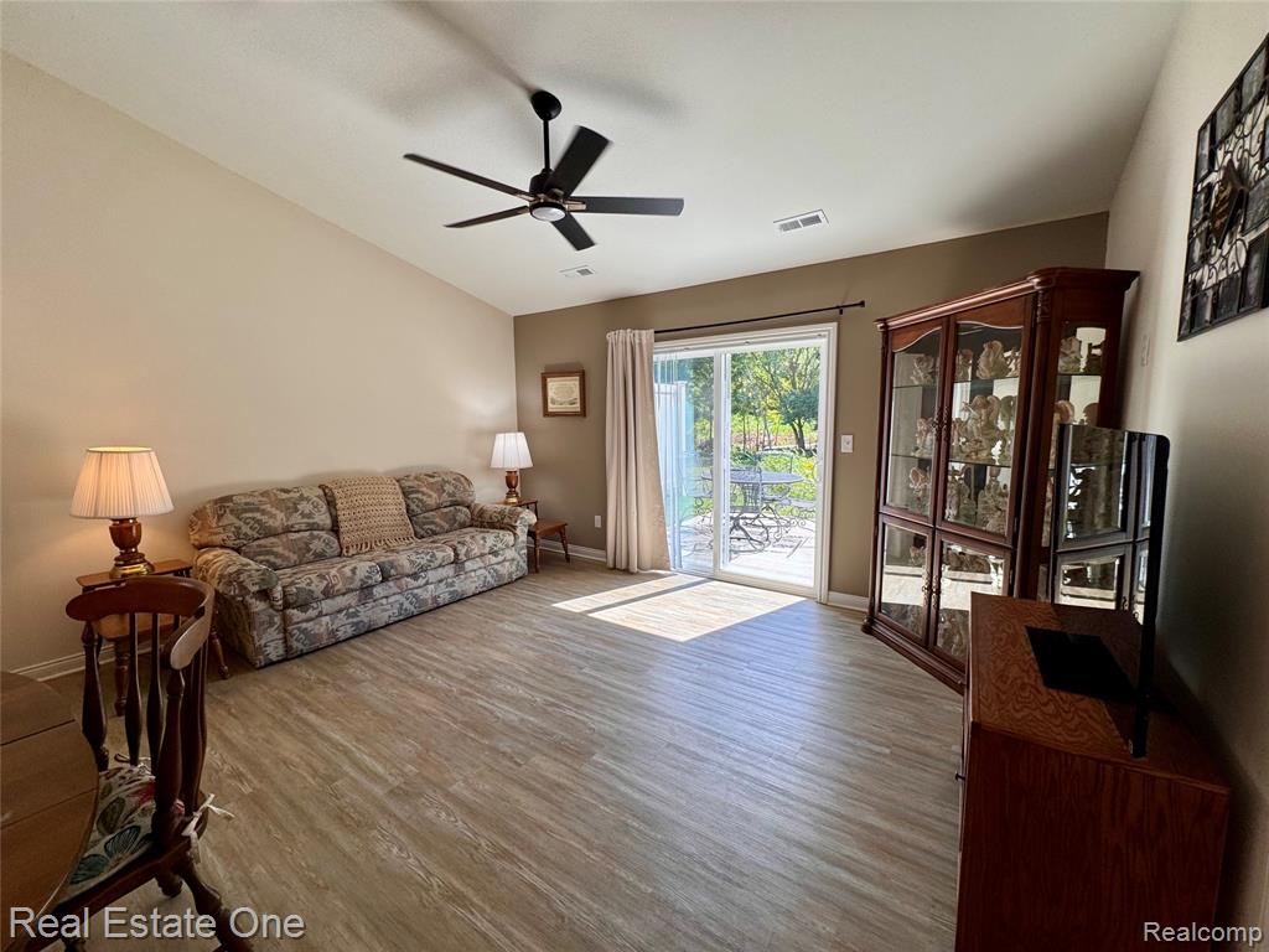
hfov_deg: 102.1
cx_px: 634
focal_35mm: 14
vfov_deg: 85.7
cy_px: 476
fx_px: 513
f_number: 2.2
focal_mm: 2.22
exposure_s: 1/249
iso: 40
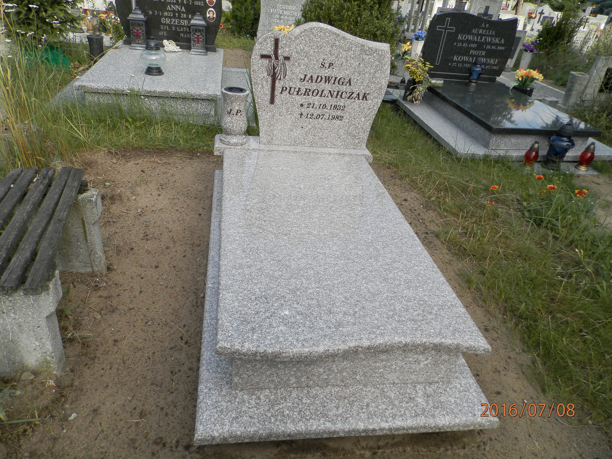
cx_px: 306
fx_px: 442
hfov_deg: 69.4
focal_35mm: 25
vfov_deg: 54.9
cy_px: 230
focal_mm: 4.5
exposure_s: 1/320
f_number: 3.1
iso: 80
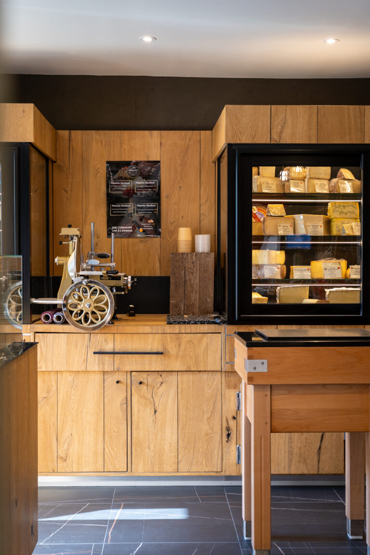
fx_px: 777
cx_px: 185
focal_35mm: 50
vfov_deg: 39.3
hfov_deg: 26.8
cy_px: 278
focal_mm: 50.4
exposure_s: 1/25
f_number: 5.6
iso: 200
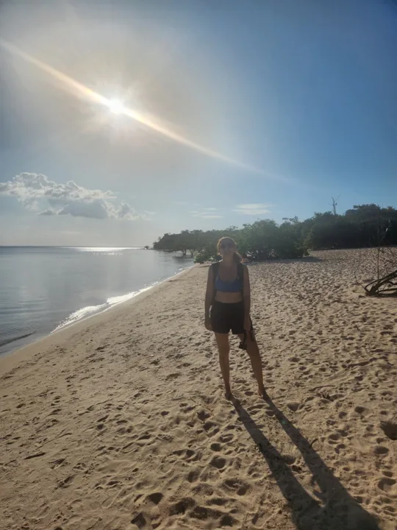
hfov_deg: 58.9
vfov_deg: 73.9
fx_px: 352
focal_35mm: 23
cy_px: 265
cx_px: 198
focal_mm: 5.4
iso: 20
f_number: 1.8
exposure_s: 1/10969
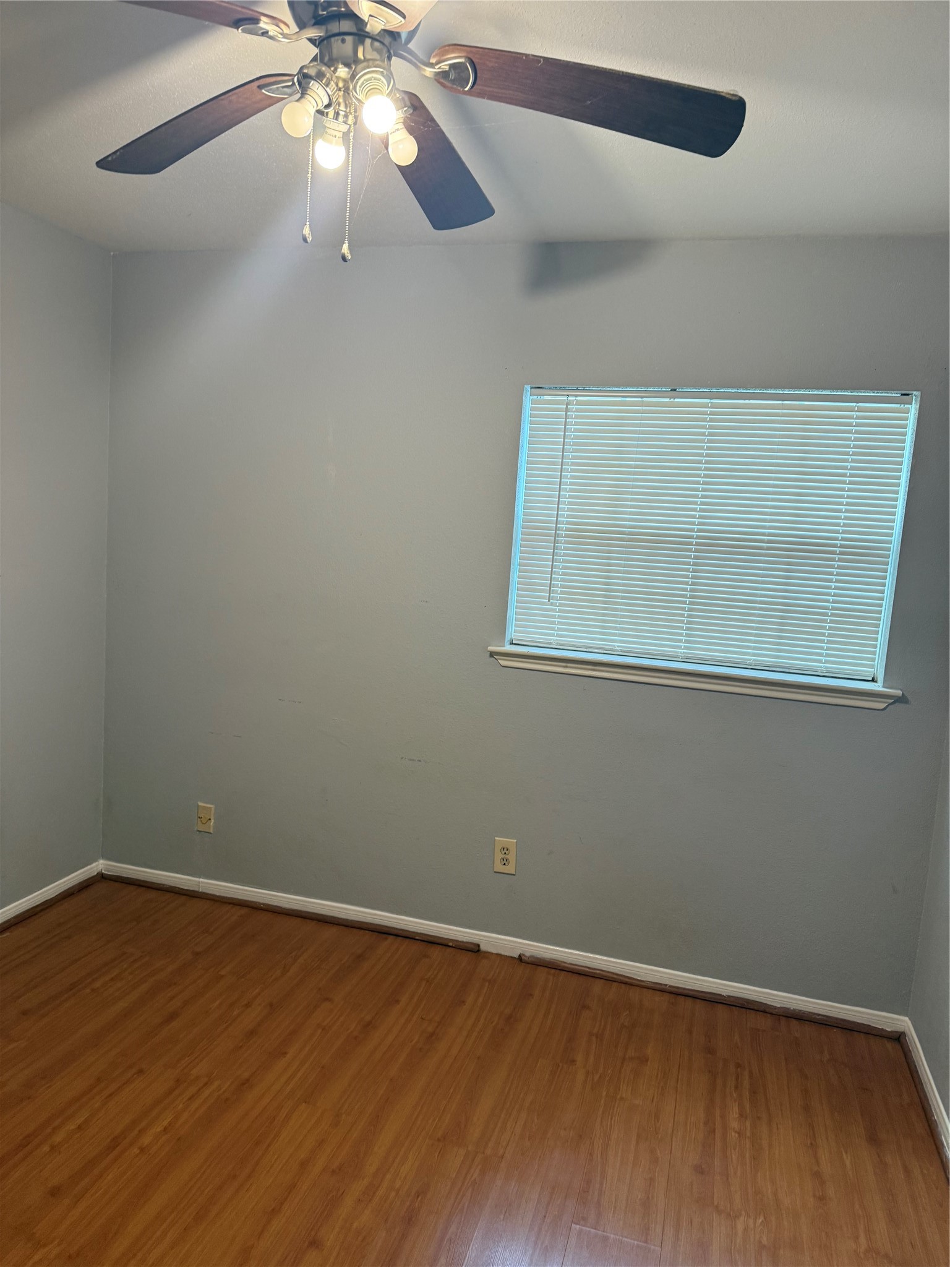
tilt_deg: -8.0
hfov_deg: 56.8
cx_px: 475
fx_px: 878
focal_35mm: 24
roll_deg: -4.5
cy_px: 634
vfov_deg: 71.6
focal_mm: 6.76
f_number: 1.78
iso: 250
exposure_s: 1/60
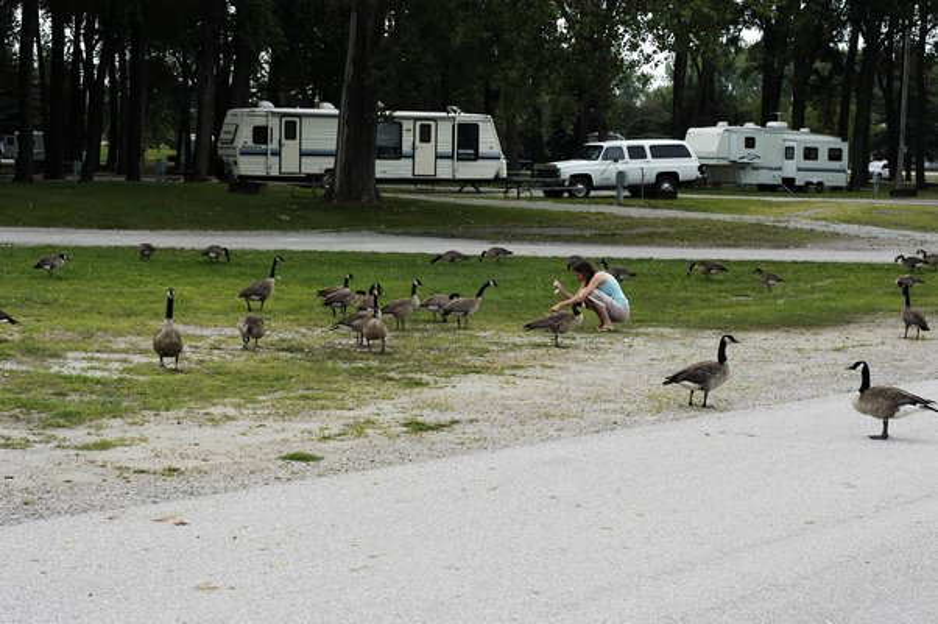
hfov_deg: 27.0
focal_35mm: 75
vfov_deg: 18.1
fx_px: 1952
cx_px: 469
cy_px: 312
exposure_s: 1/250
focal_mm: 50
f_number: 8
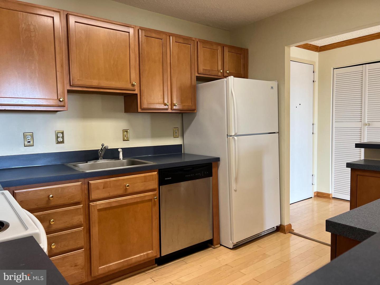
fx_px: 285
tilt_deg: -4.2
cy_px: 142
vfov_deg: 53.1
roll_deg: +1.7
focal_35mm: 26
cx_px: 190
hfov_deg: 67.3
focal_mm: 5.7
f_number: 1.5
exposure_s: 1/120
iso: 100
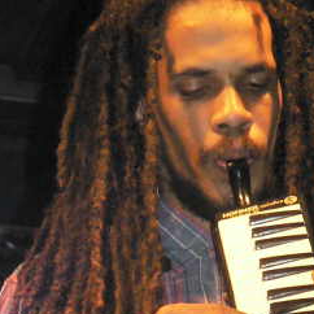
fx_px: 2658
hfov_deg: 6.8
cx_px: 226
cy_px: 275
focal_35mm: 259
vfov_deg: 6.7
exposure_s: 1/60
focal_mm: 20.3
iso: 400
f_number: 3.2
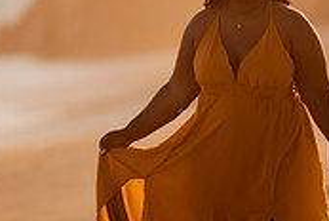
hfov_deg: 4.6
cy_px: 56
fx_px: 4138
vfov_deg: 3.1
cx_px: 173
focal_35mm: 452
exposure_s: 1/8000
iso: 100
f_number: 1.8
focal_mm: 135
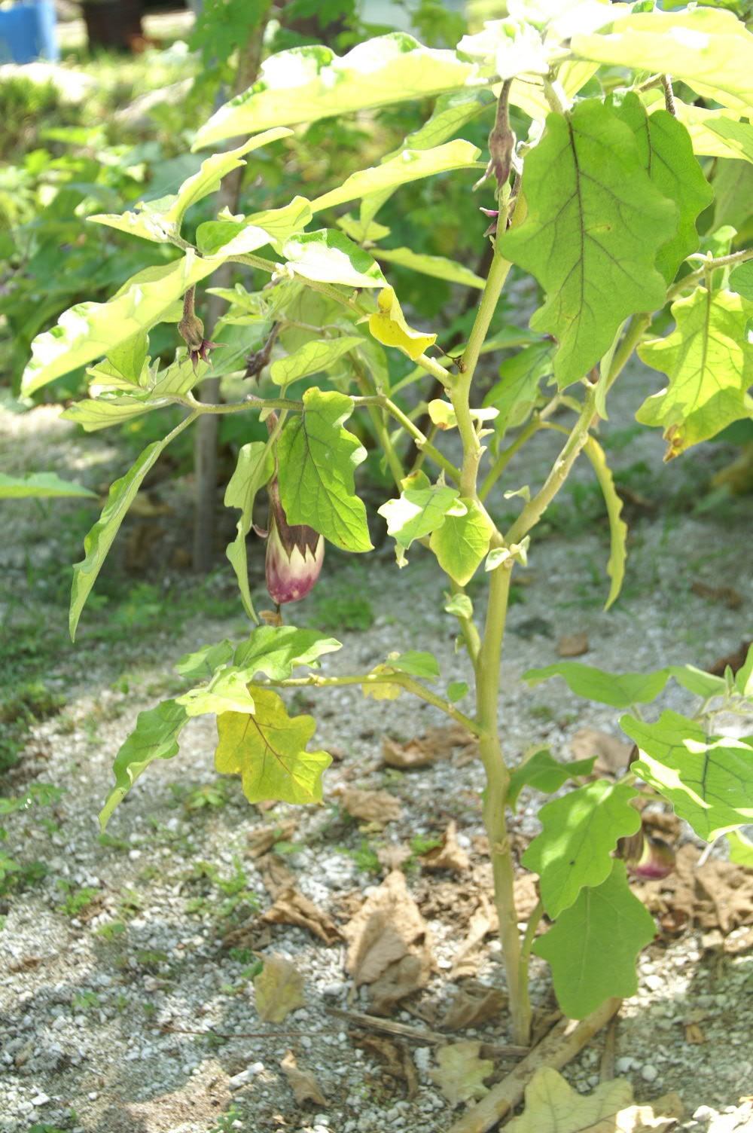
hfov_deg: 29.8
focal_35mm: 45
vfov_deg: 43.6
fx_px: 1414
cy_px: 566
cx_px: 376
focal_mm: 30
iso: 100
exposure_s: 1/160
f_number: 5
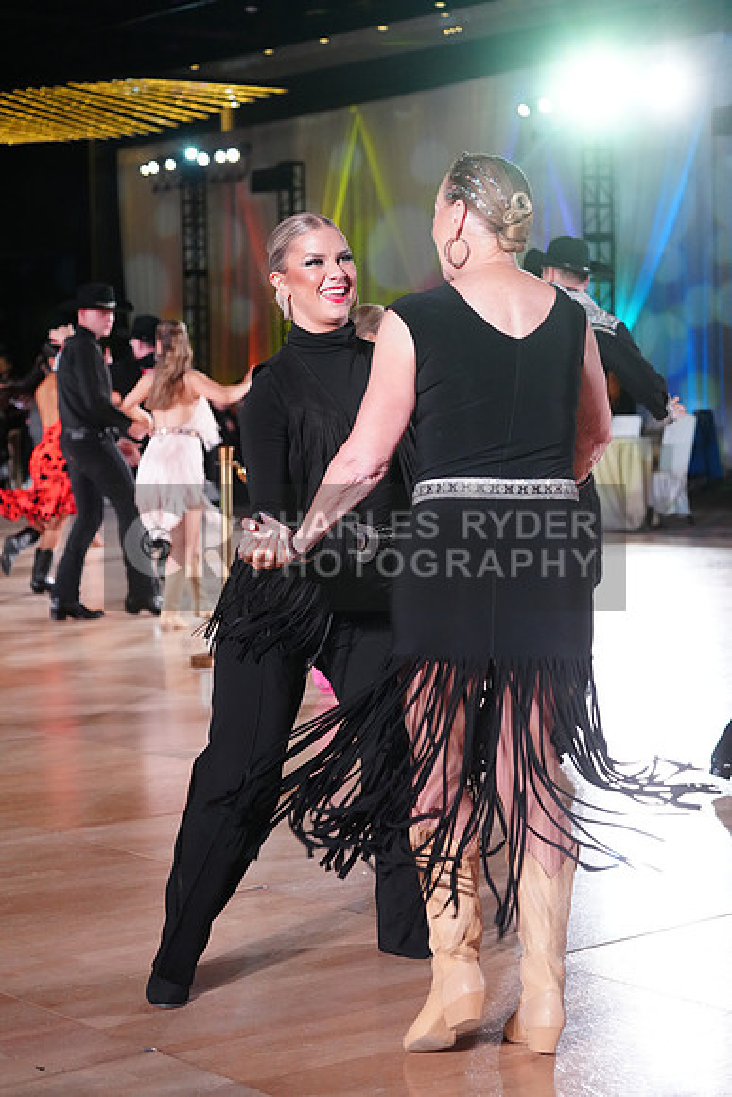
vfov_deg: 28.8
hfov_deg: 19.5
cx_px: 366
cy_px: 548
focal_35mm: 70
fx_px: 2134
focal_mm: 70
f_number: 4
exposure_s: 1/400
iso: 4000
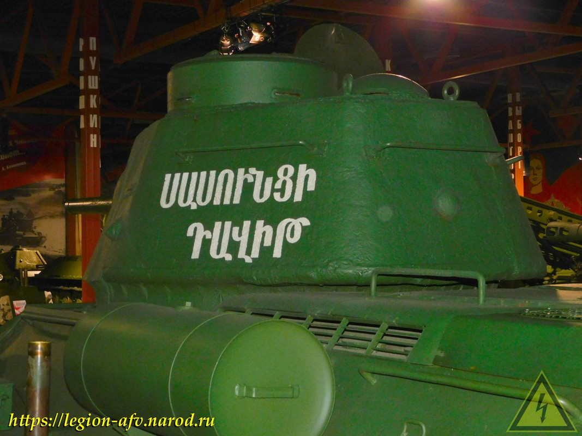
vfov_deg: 22.2
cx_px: 291
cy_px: 218
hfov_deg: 29.4
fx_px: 1110
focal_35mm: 66
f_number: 4.2
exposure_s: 1/30
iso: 560
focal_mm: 11.7
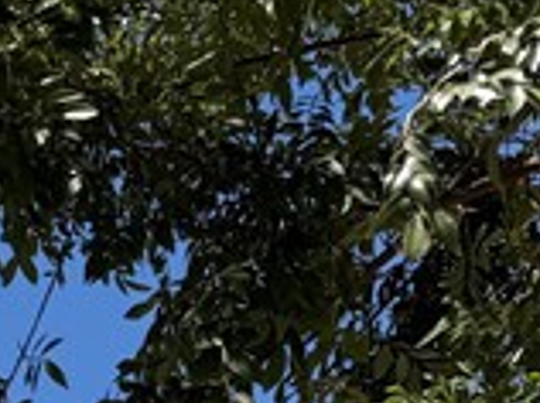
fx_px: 2430
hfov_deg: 12.4
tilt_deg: +4.1
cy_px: 1294
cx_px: -113
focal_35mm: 156
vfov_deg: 7.9
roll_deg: -2.2
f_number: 1.78
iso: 80
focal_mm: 6.76
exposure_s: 1/5319
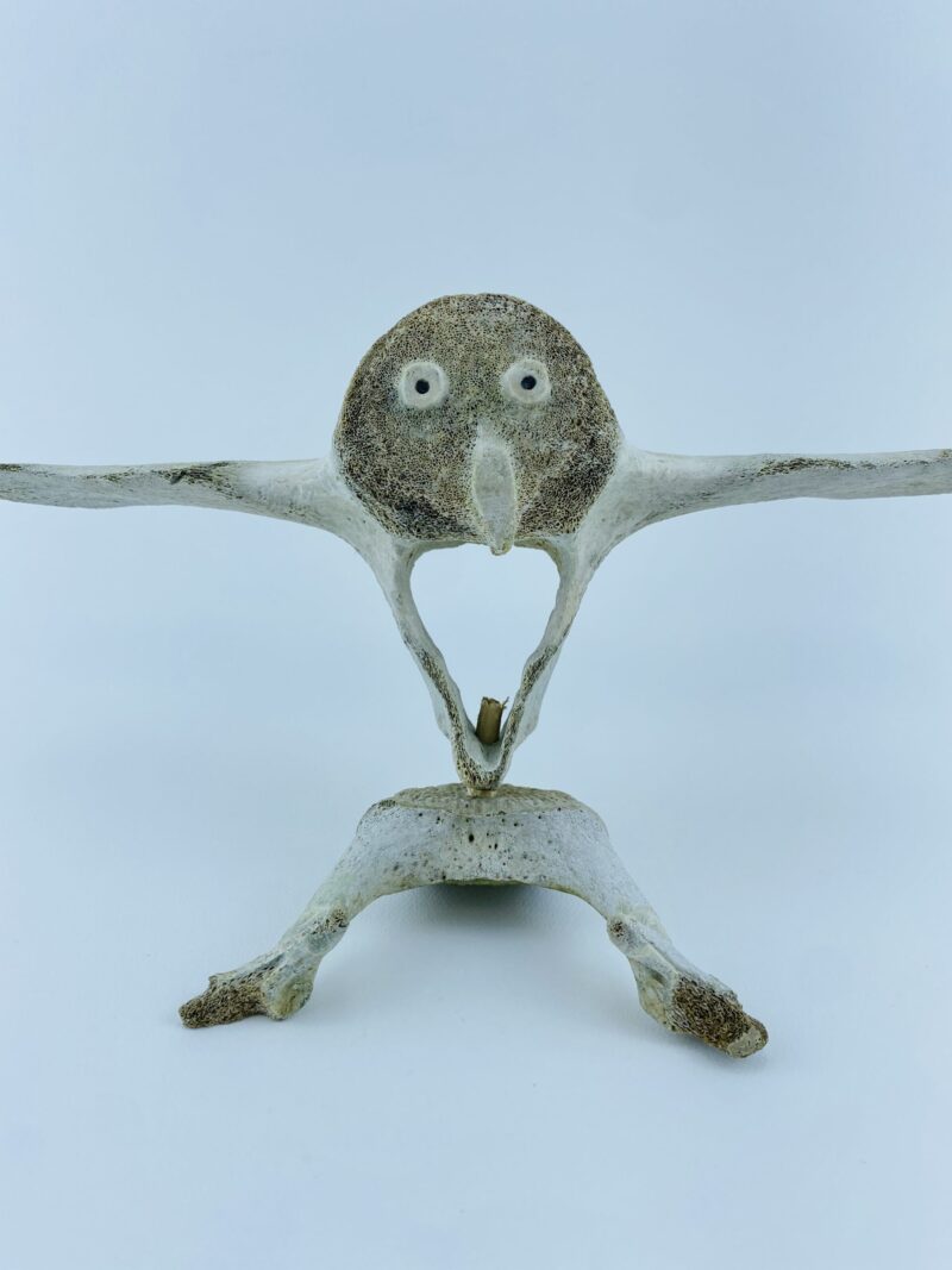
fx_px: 954
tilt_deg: -19.4
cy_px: 635
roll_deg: -2.1
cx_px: 476
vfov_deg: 67.3
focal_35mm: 26
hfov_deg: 53.1
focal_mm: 4.25
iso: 32
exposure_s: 1/884
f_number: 1.8
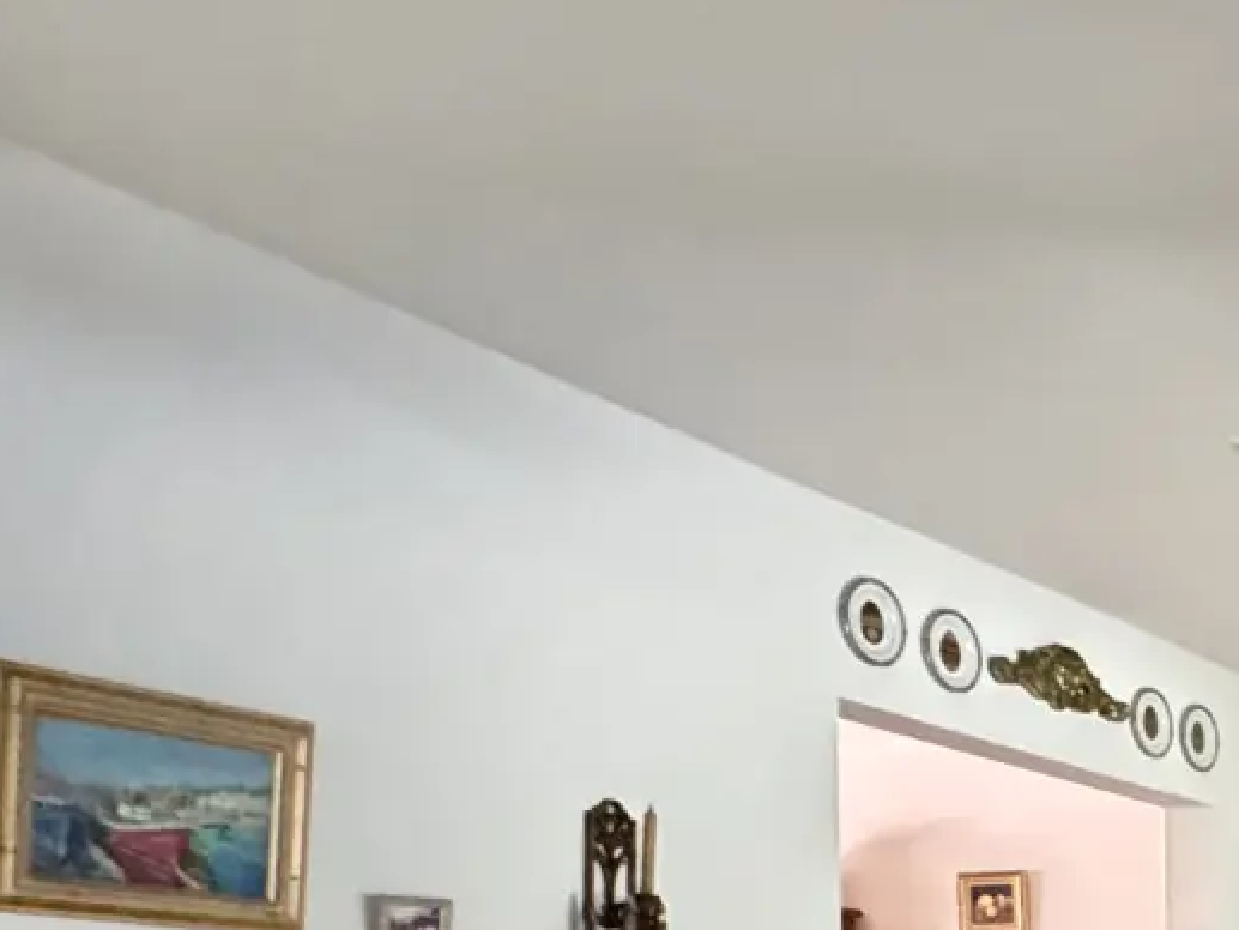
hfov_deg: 26.0
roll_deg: -0.6
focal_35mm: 52
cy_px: 1146
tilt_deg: -1.9
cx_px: 1905
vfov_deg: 25.0
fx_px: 1862
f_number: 2.2
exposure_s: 1/30
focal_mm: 2.22
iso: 2000
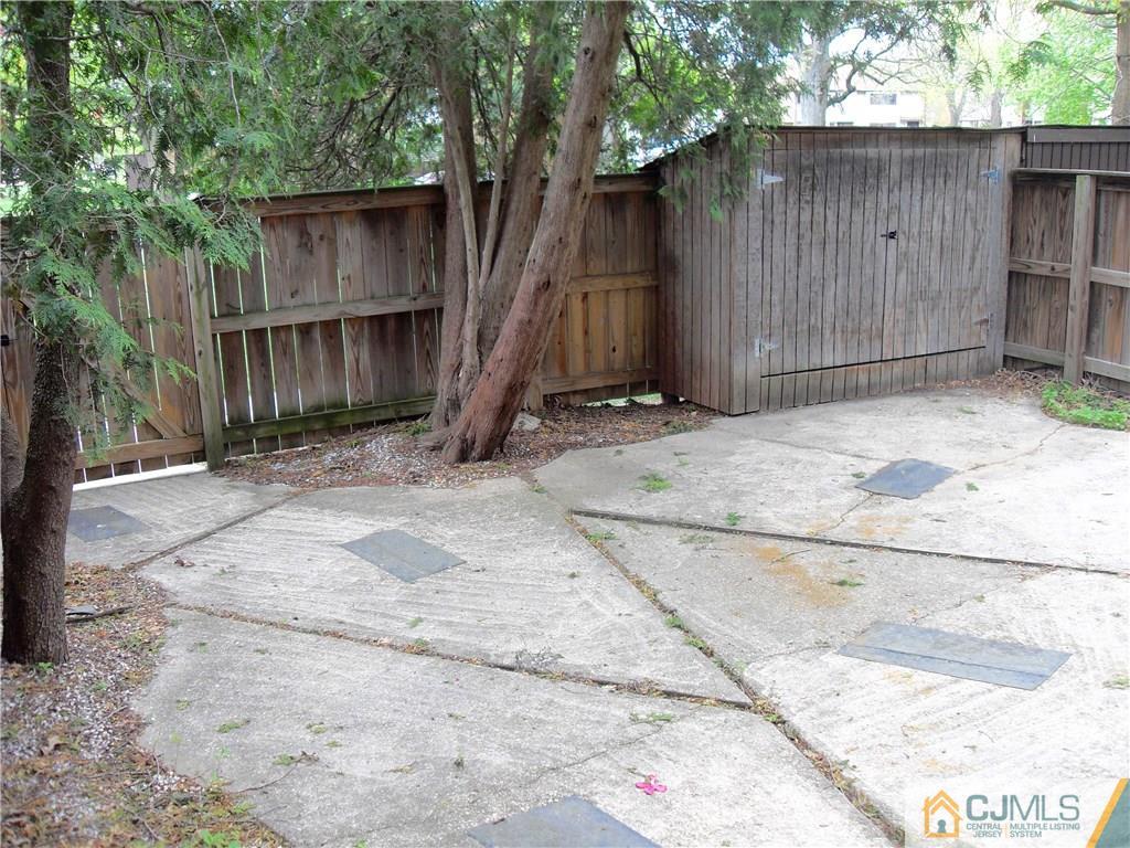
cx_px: 565
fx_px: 1110
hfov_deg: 54.0
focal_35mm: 34
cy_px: 424
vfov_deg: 41.8
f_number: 2.8
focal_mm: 6.3
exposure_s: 1/90
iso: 100
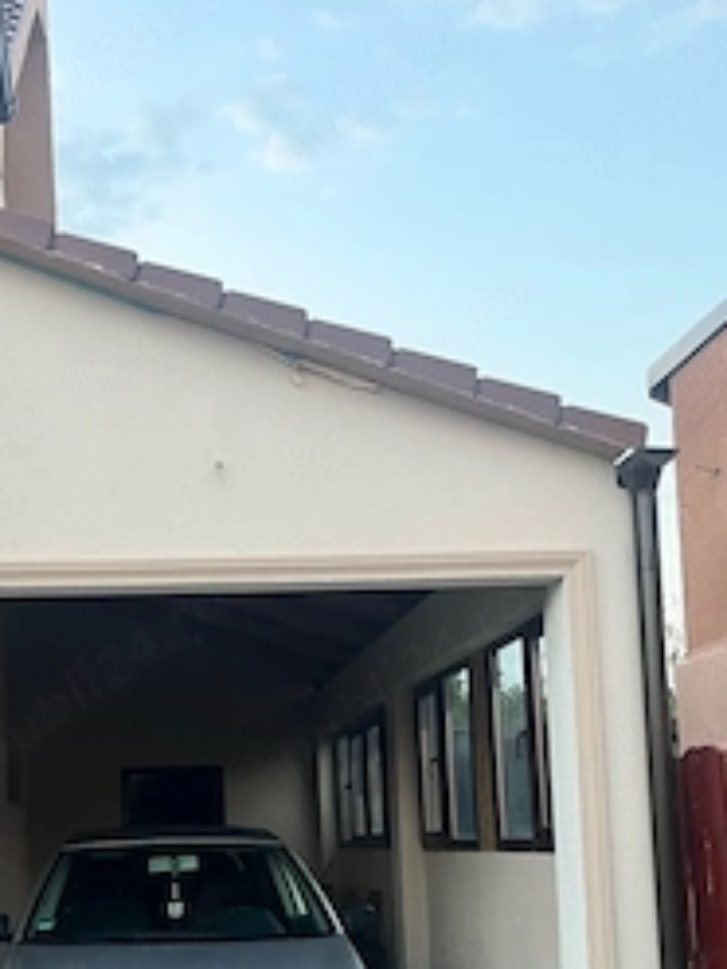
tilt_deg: +6.5
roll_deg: +2.4
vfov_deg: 43.4
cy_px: 727
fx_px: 1176
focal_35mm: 42
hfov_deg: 33.6
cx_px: 176
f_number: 1.6
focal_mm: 5.1
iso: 160
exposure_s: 1/60
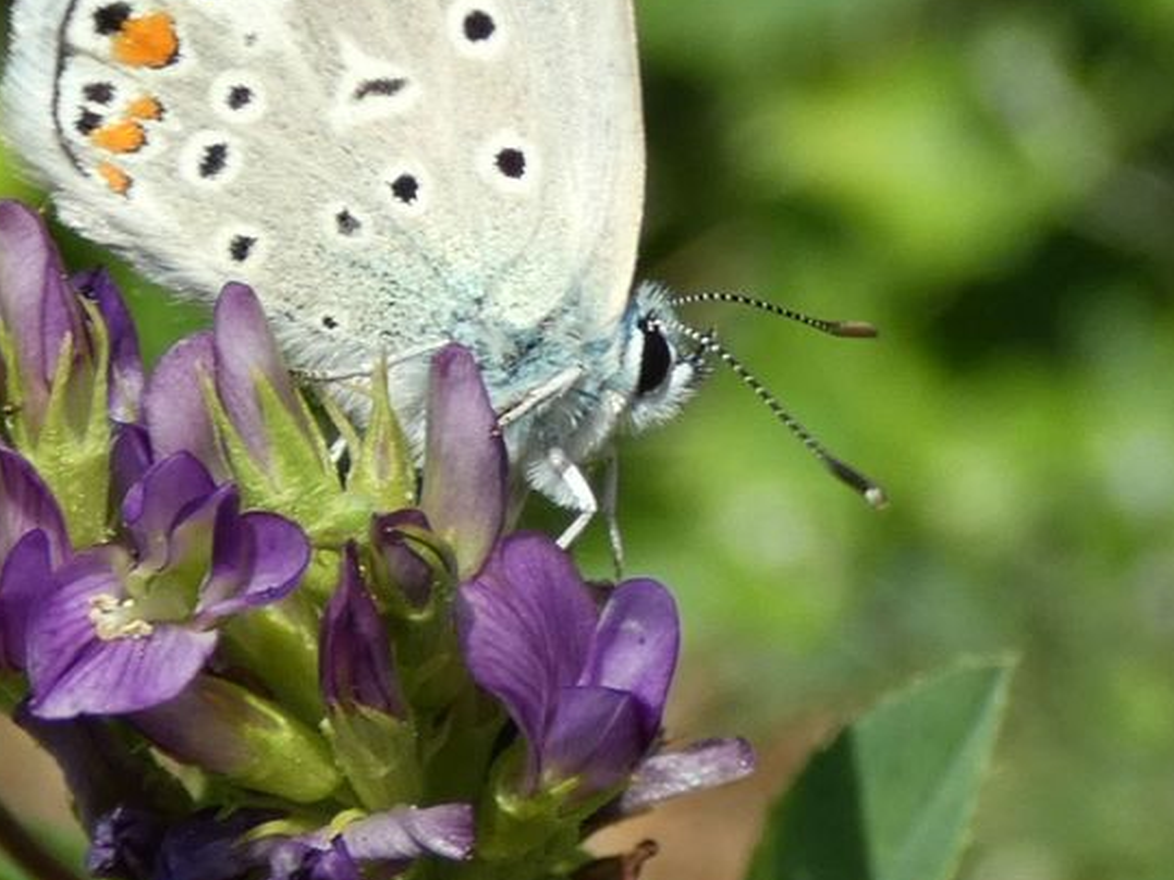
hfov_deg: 25.5
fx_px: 2577
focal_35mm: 76
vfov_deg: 19.2
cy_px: 216
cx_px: 341
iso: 80
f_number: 3.8
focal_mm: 8.6
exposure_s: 1/320
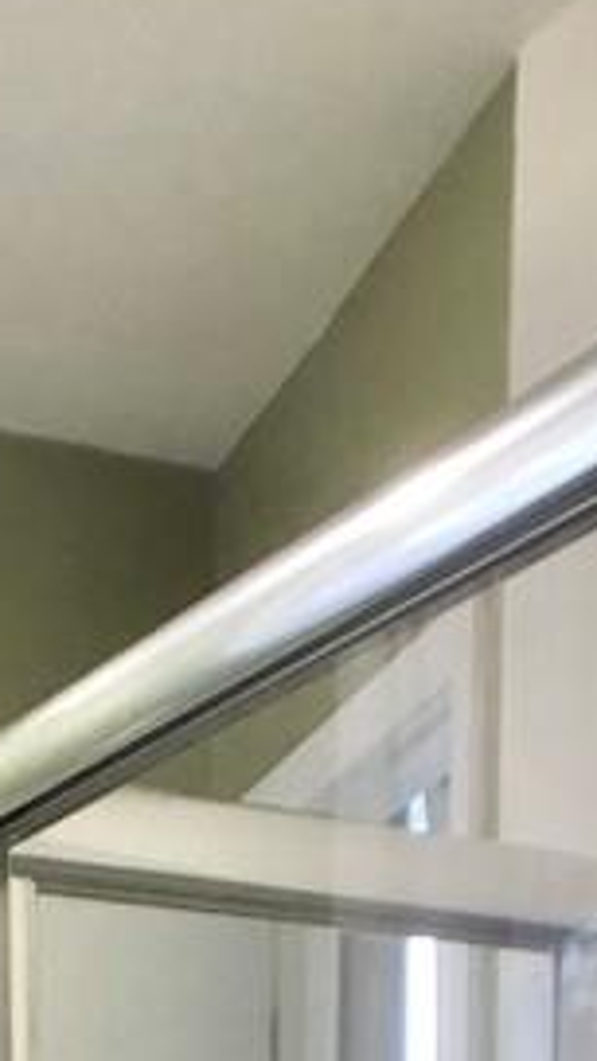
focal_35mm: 115
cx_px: -187
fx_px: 3236
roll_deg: +2.1
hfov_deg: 10.3
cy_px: 1880
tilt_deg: -9.7
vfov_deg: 16.0
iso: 40
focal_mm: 3.99
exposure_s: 1/24
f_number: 1.8
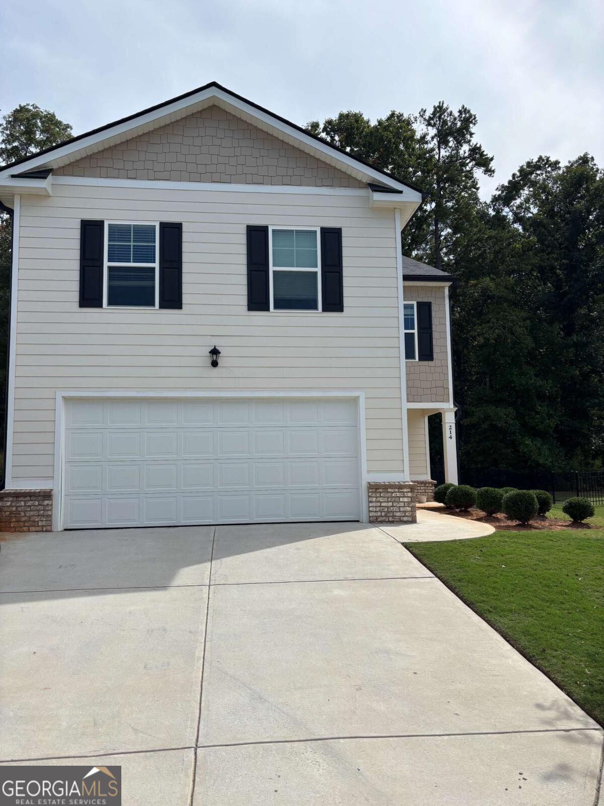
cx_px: 302
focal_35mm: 26
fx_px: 605
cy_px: 403
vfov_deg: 67.3
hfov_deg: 53.1
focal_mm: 5.96
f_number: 1.6
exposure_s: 1/5076
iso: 50
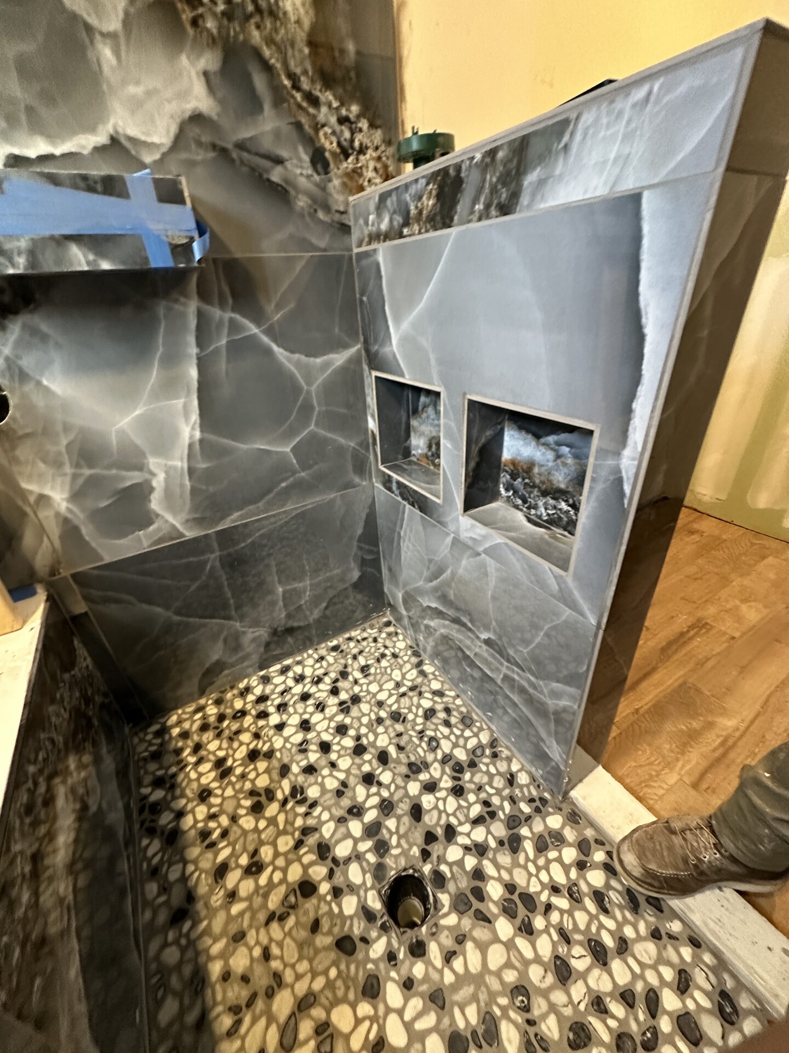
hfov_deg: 85.7
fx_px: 425
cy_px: 526
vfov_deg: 102.1
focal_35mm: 14
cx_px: 394
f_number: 2.2
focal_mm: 2.22
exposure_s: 1/60
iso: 500
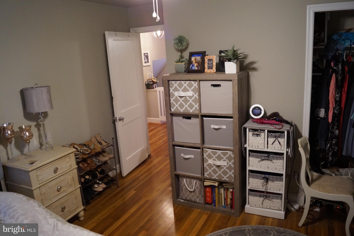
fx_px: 265
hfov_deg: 67.4
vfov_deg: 47.9
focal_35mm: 27
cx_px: 177
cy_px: 118
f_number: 4
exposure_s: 1/60
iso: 1600
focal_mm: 18
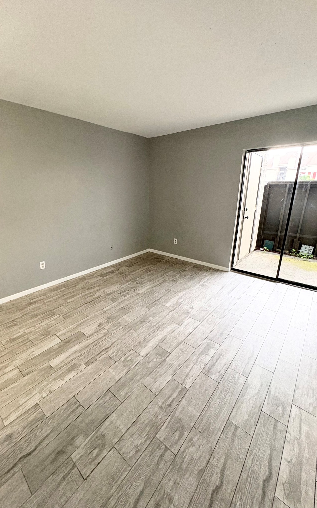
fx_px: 207
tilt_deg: -17.2
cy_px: 251
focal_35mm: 15
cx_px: 147
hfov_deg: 74.7
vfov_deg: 101.5
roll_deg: +0.1
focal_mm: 2.22
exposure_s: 1/60
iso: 500
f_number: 2.2
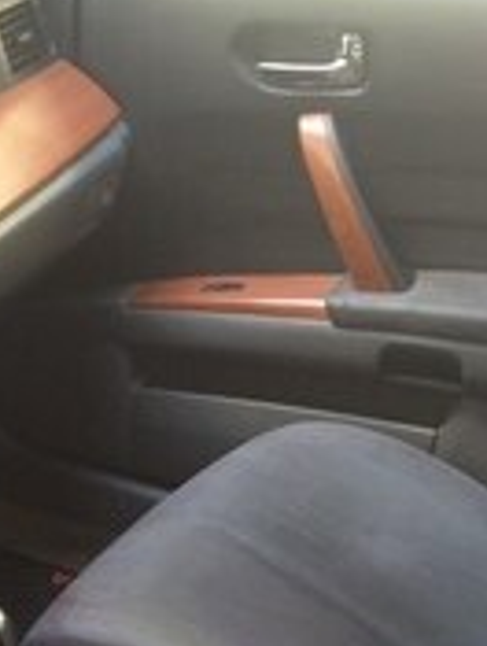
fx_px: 1533
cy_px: 831
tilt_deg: -42.0
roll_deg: +4.6
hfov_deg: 17.1
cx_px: -122
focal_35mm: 82
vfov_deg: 21.6
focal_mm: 4.15
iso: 40
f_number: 2.2
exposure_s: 1/33
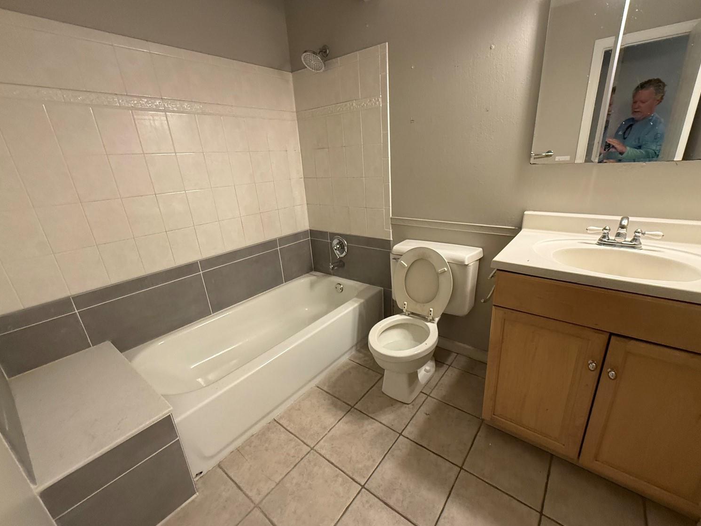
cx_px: 365
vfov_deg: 81.8
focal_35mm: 15
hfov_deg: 98.1
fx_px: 304
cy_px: 266
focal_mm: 2.22
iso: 320
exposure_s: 1/120
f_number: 2.2
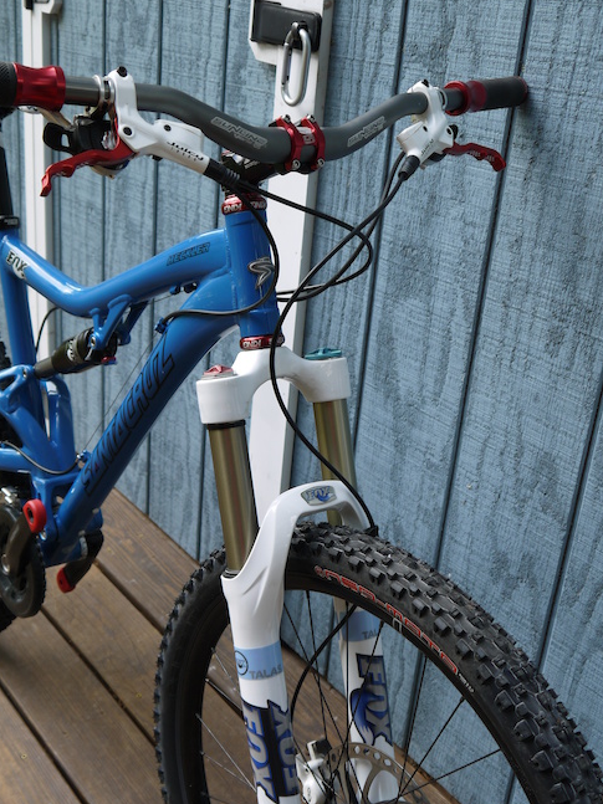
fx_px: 1092
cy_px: 461
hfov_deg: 30.8
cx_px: 256
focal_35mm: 47
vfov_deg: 40.3
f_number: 4.5
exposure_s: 1/100
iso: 160
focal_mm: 19
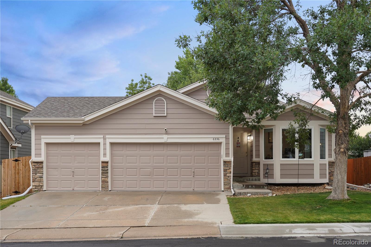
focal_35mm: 44
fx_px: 453
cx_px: 186
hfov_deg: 44.5
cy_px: 124
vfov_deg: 30.5
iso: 200
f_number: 9
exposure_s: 1/15
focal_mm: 44
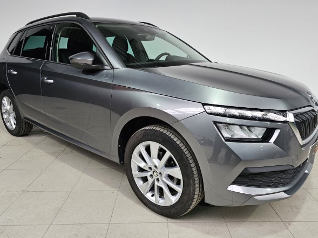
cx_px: 160
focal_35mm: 25
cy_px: 119
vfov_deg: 54.9
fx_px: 230
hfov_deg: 69.4
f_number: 1.7
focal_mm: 6.3
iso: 100
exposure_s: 1/180
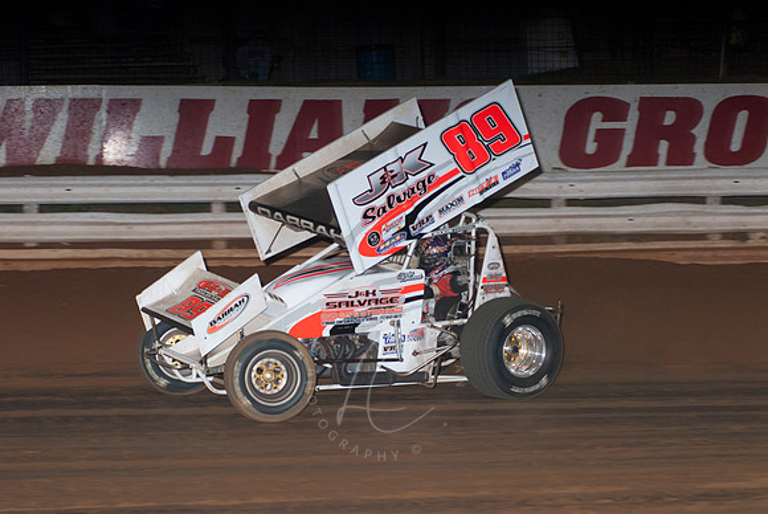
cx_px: 384
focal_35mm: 120
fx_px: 2563
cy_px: 257
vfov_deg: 11.4
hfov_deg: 17.0
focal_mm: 80
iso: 400
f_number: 4.5
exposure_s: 1/400
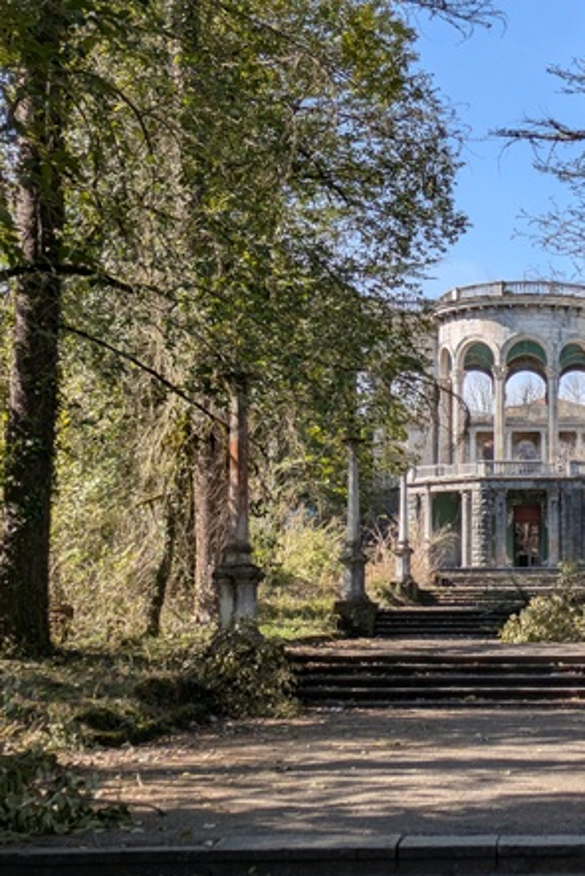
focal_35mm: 72
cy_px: 438
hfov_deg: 18.6
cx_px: 531
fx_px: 1753
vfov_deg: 28.1
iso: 43
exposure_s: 1/1282
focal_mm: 5.43
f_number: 1.89
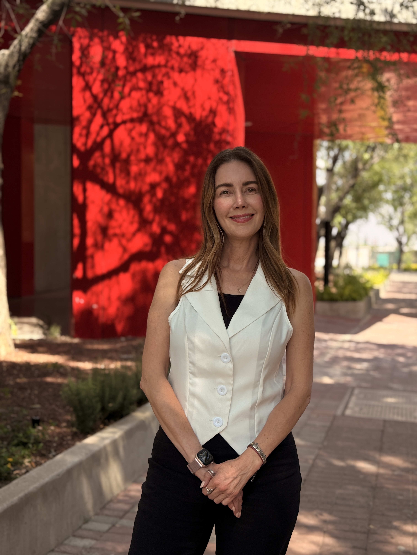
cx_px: 208
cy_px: 278
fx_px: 771
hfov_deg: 30.3
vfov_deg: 39.7
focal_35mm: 48
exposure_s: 1/1377
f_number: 1.78
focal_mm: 6.76
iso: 80
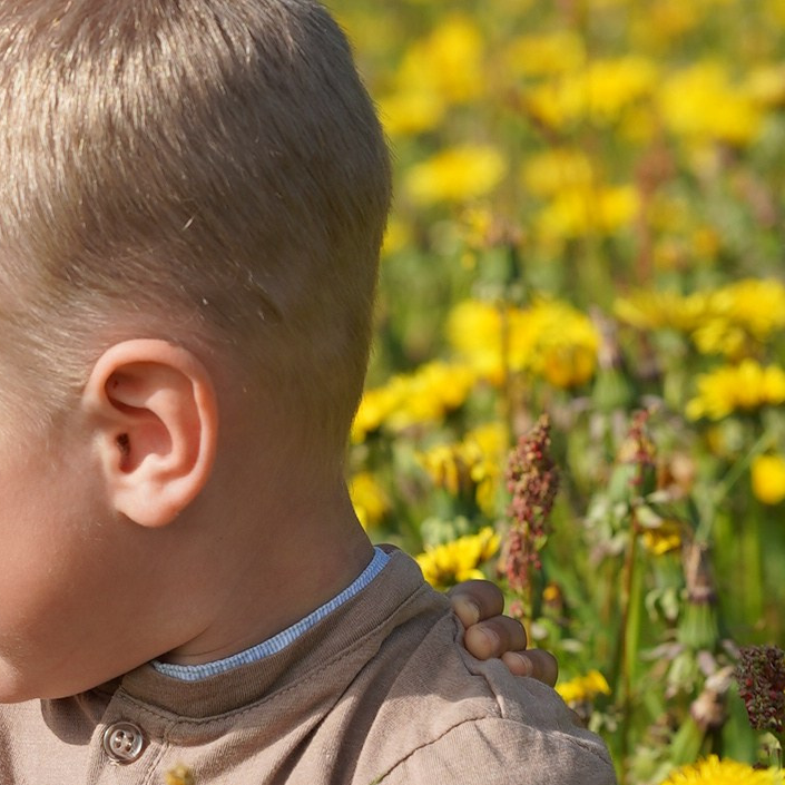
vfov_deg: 5.7
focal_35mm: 308
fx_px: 7902
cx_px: -320
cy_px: 677
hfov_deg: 5.6
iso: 100
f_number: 4.5
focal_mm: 85
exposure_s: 1/800
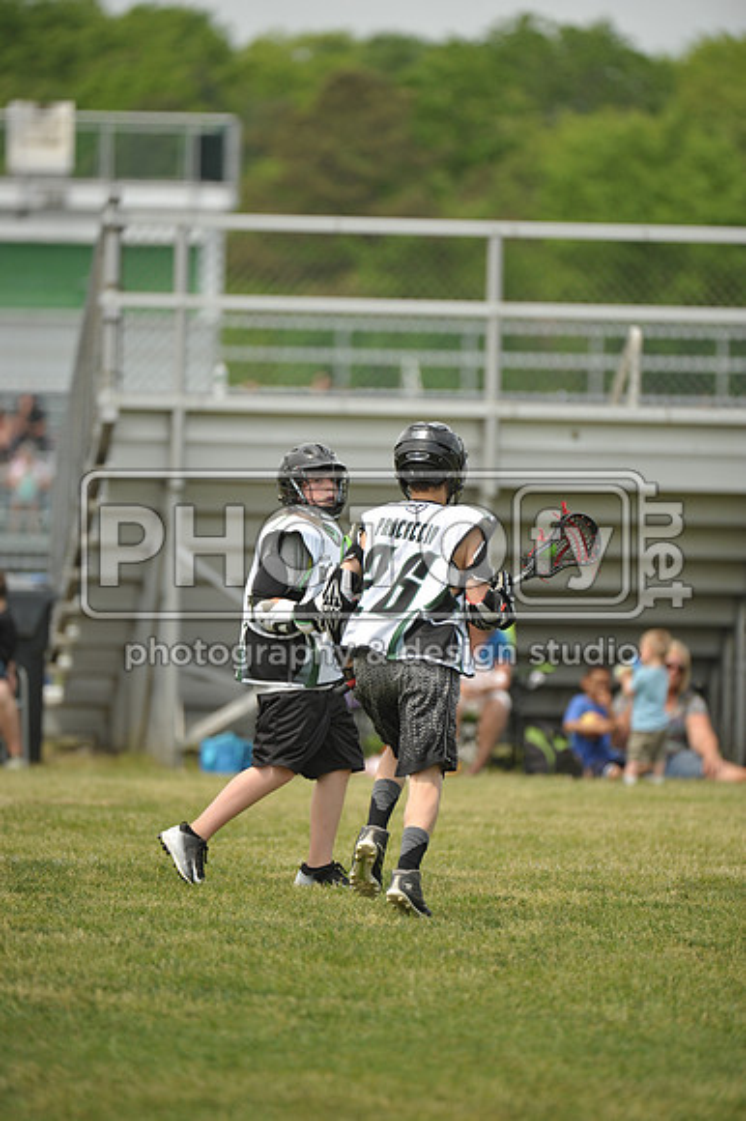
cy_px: 560
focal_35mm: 340
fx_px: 10580
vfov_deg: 6.1
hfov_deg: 4.0
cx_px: 373
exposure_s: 1/3200
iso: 800
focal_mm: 340
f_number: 4
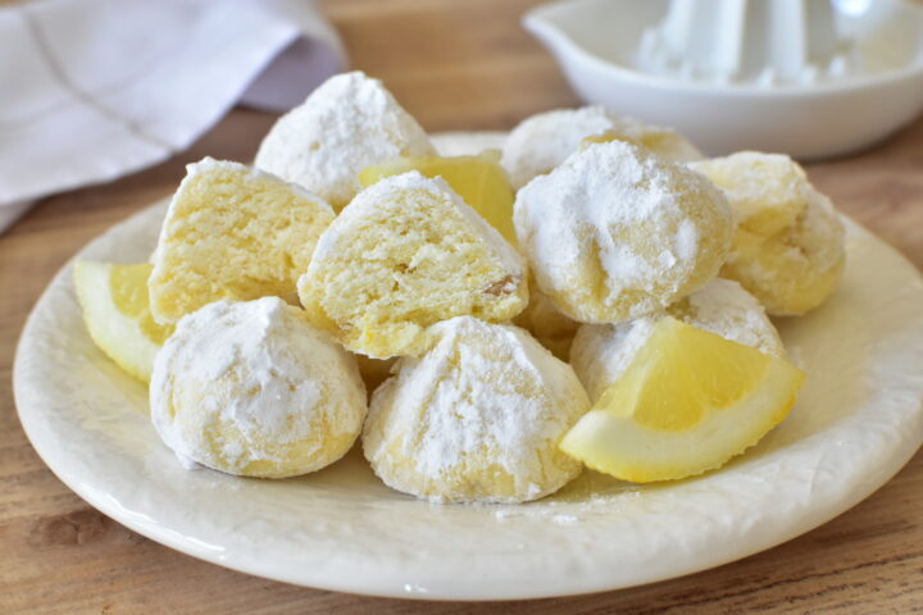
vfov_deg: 25.8
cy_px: 308
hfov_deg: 37.9
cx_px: 462
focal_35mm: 52
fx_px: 1346
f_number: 5.6
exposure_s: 1/40
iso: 800
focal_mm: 35
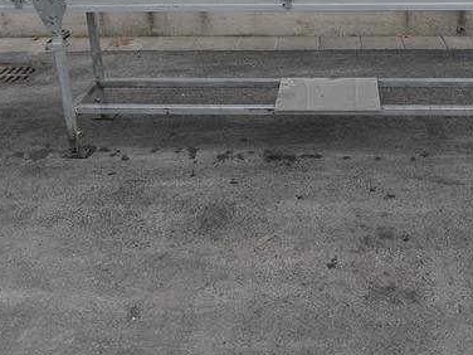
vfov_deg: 27.9
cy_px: 67
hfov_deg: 37.1
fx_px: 697
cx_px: 314
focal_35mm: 51
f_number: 5.6
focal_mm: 15
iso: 100
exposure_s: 1/250
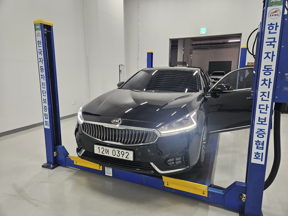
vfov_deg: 58.9
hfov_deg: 73.9
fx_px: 191
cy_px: 108
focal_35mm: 23
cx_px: 144
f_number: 1.8
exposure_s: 1/120
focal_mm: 5.4
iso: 250
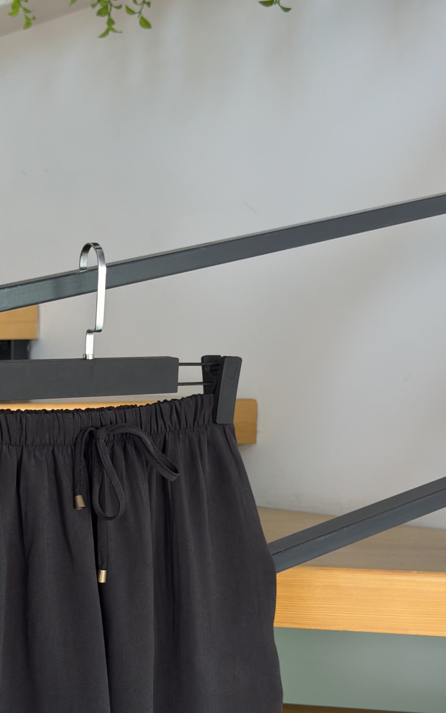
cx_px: 106
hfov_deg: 18.0
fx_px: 1400
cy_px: 429
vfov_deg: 28.5
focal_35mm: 72
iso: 64
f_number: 1.78
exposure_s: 1/100
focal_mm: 6.76
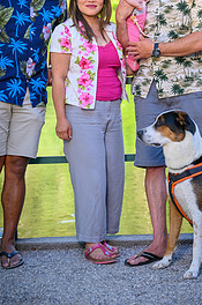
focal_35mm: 99
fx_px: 836
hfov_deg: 13.8
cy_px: 89
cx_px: 130
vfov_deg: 20.5
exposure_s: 1/400
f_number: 3.2
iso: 100
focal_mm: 58
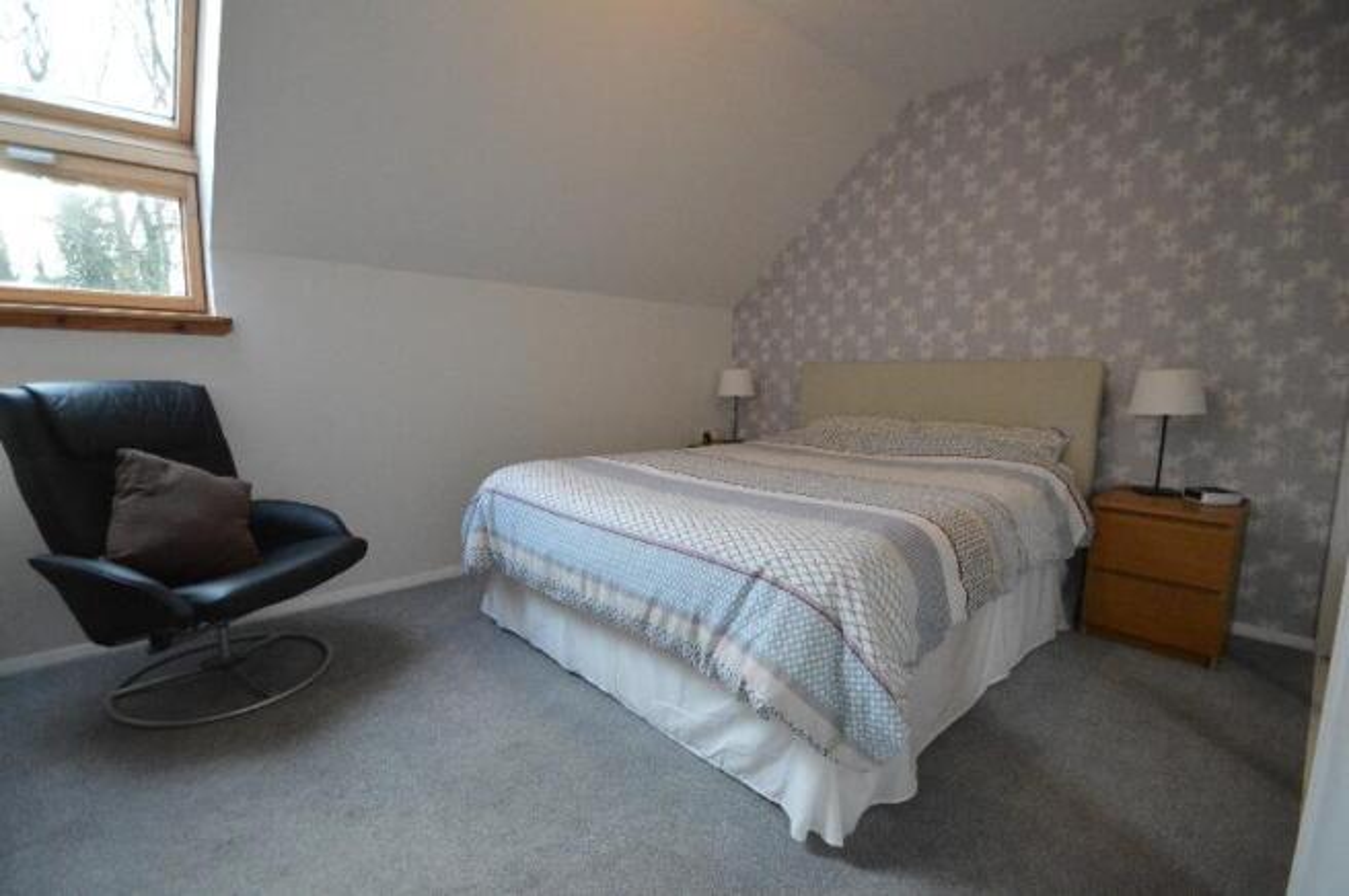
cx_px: 674
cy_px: 448
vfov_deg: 77.2
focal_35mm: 15
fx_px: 562
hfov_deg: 100.4
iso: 3200
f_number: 3.5
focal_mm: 10
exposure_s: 1/500
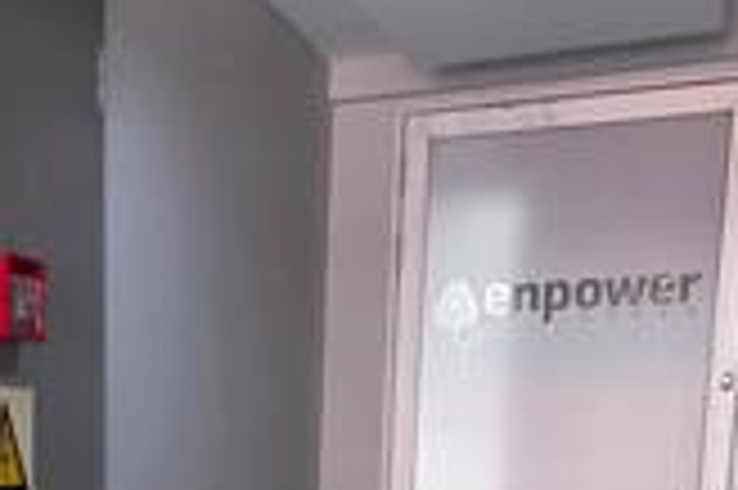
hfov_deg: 29.1
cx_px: 54
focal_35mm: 66
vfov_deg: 18.1
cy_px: 755
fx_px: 1352
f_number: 1.9
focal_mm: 2.2
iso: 250
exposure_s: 1/50
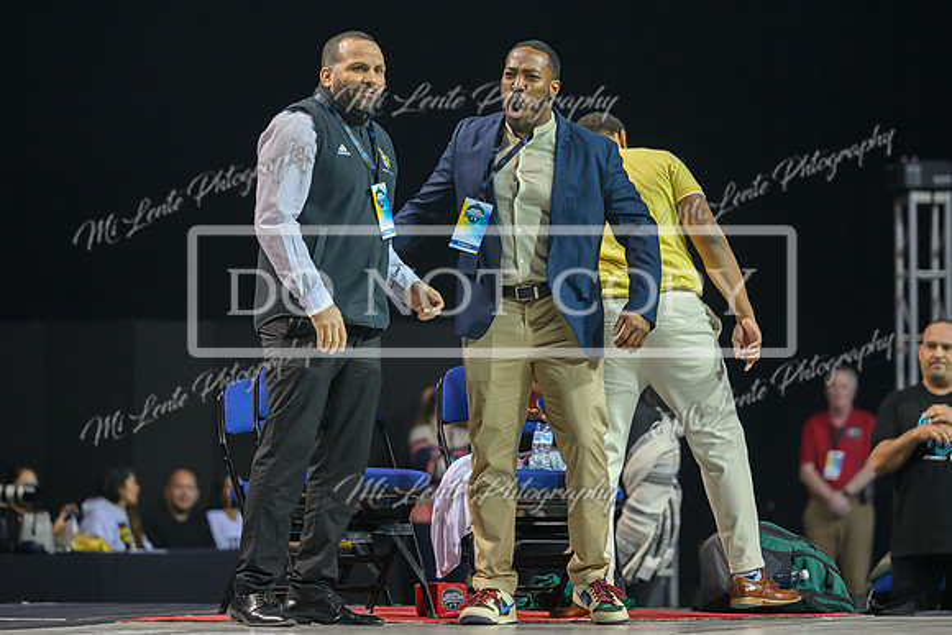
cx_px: 440
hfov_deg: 11.8
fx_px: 4610
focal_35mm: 174
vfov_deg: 7.9
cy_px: 232
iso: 3200
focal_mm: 135
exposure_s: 1/800
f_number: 2.8
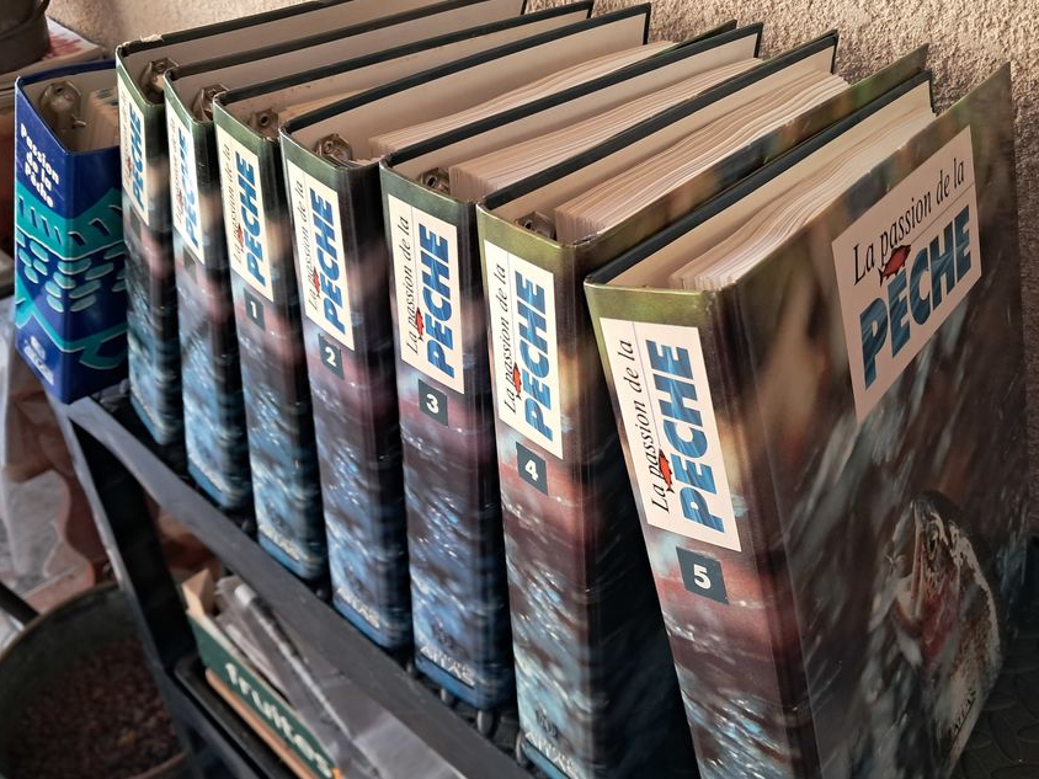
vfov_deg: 44.2
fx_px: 960
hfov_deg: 56.8
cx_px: 542
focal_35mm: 32
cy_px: 373
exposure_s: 1/50
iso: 200
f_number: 1.8
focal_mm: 4
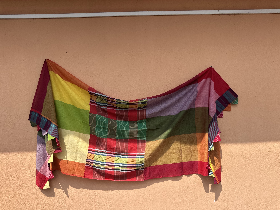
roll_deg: -3.1
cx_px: 140
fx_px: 194
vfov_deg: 56.8
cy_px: 105
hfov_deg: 71.6
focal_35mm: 24
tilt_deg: +0.5
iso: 80
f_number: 1.78
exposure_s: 1/2660
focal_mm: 6.86
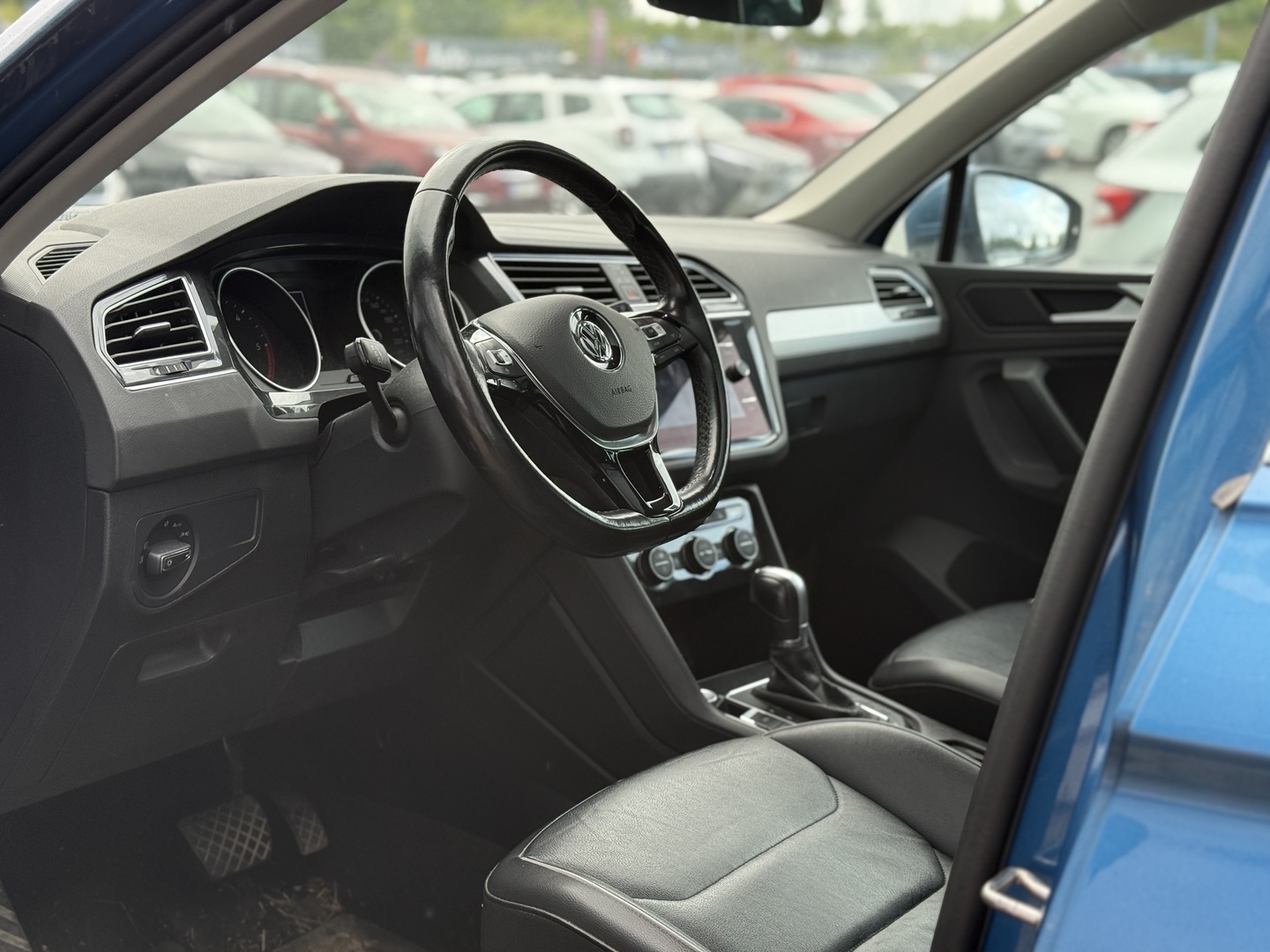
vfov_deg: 30.3
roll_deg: -1.2
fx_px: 1761
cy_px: 476
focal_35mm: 48
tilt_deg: -12.0
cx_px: 635
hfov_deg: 39.7
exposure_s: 1/268
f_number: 1.78
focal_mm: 6.76
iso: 80
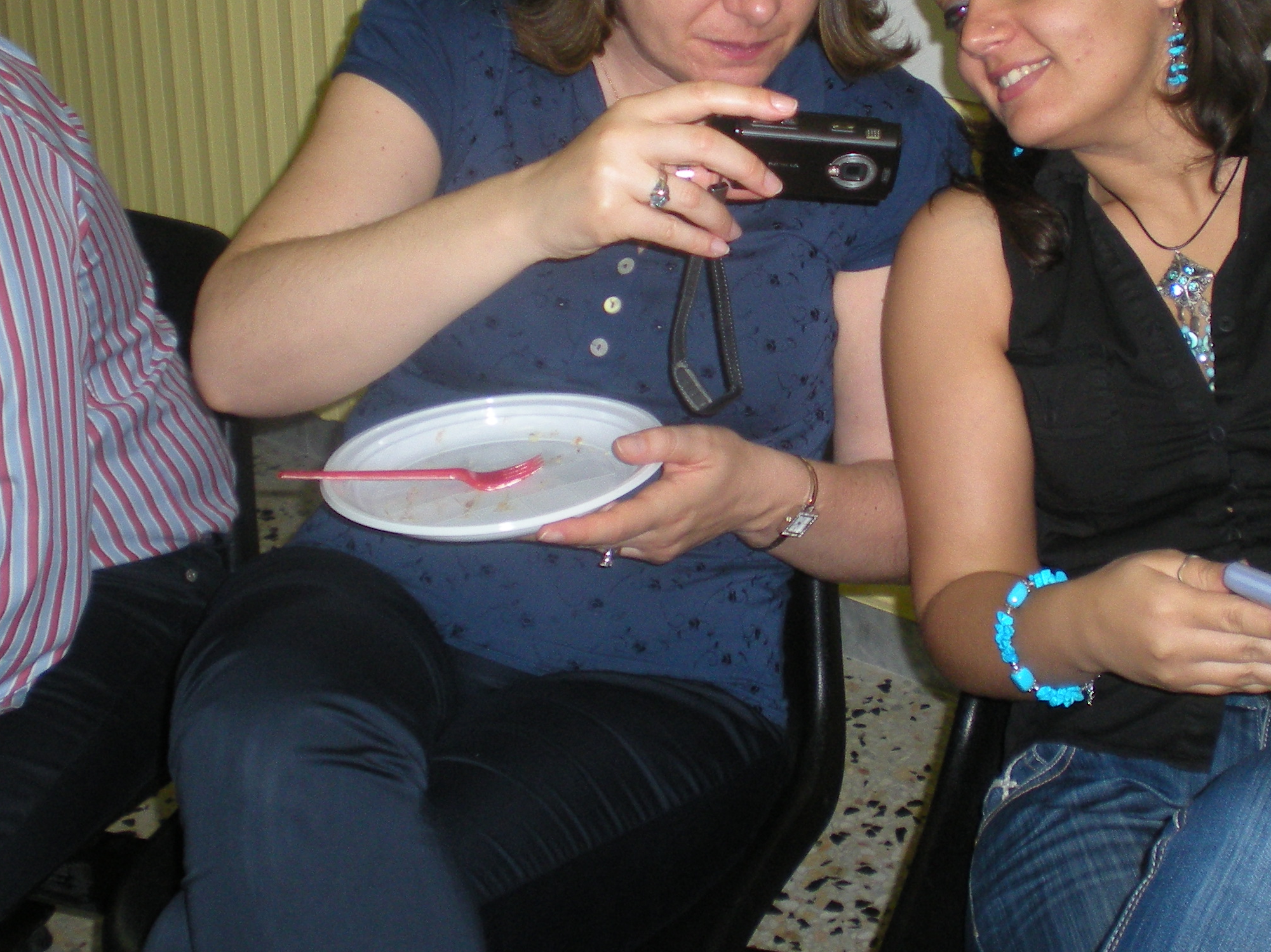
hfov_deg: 31.0
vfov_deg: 23.3
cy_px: 194
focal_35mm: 62
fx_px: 2276
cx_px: 837
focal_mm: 6.3
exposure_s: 1/60
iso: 139
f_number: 3.1
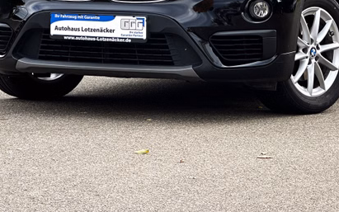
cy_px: -11
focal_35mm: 159
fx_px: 1469
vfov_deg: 8.2
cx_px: 184
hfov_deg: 13.2
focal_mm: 9
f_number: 2.8
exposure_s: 1/165
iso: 32
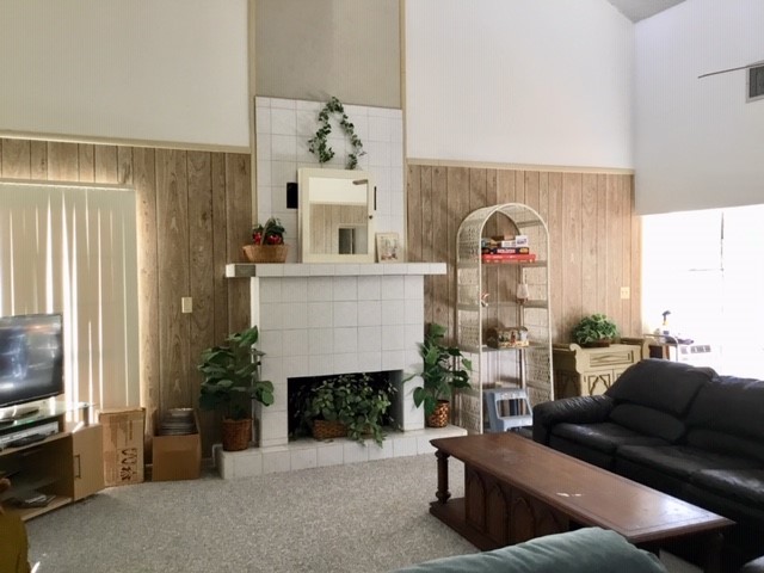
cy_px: 286
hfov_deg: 58.4
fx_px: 684
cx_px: 382
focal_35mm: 31
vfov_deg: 45.4
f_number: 2.4
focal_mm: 3.3
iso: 50
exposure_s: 1/30
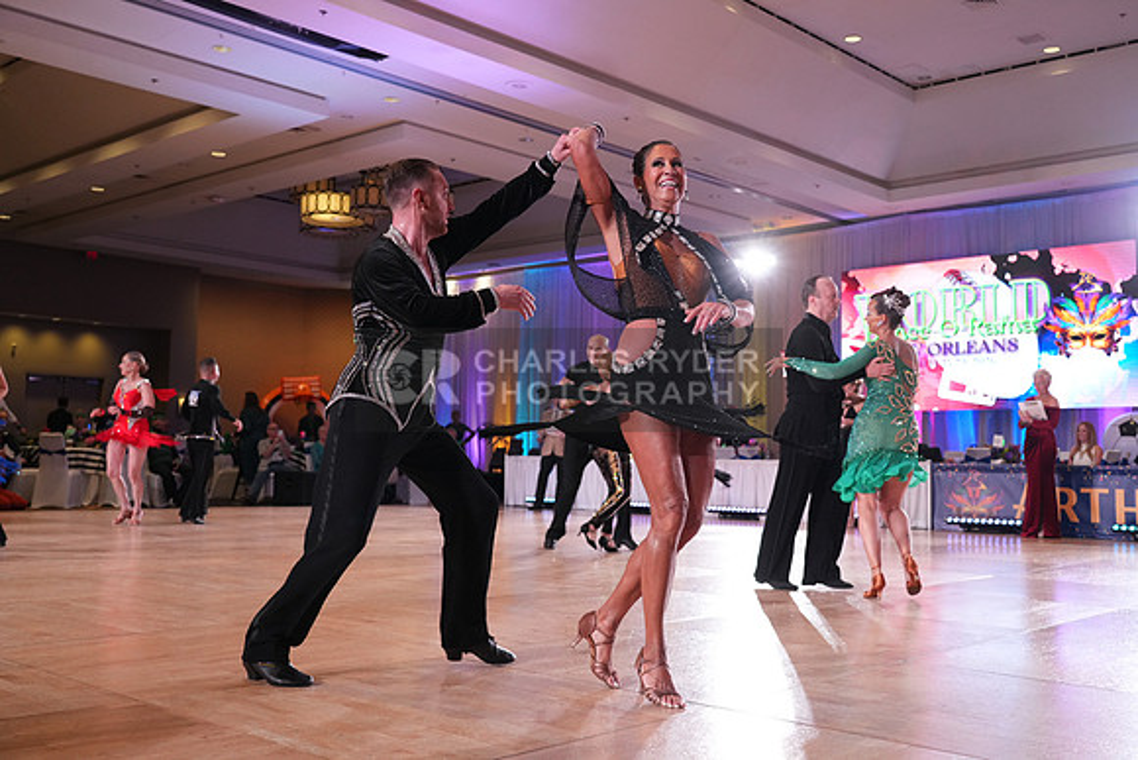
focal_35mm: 35
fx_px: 1107
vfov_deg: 37.9
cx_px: 569
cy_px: 380
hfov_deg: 54.4
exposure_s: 1/500
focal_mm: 35
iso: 2500
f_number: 4
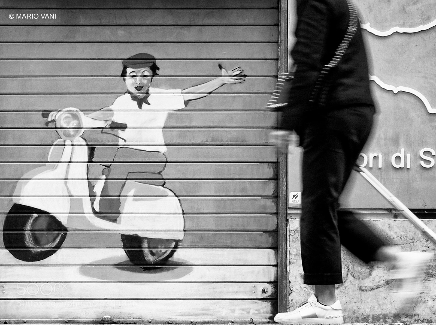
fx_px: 427
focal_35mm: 34
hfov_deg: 54.1
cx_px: 218
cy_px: 162
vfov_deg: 41.6
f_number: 5.6
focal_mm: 17
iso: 200
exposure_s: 1/40
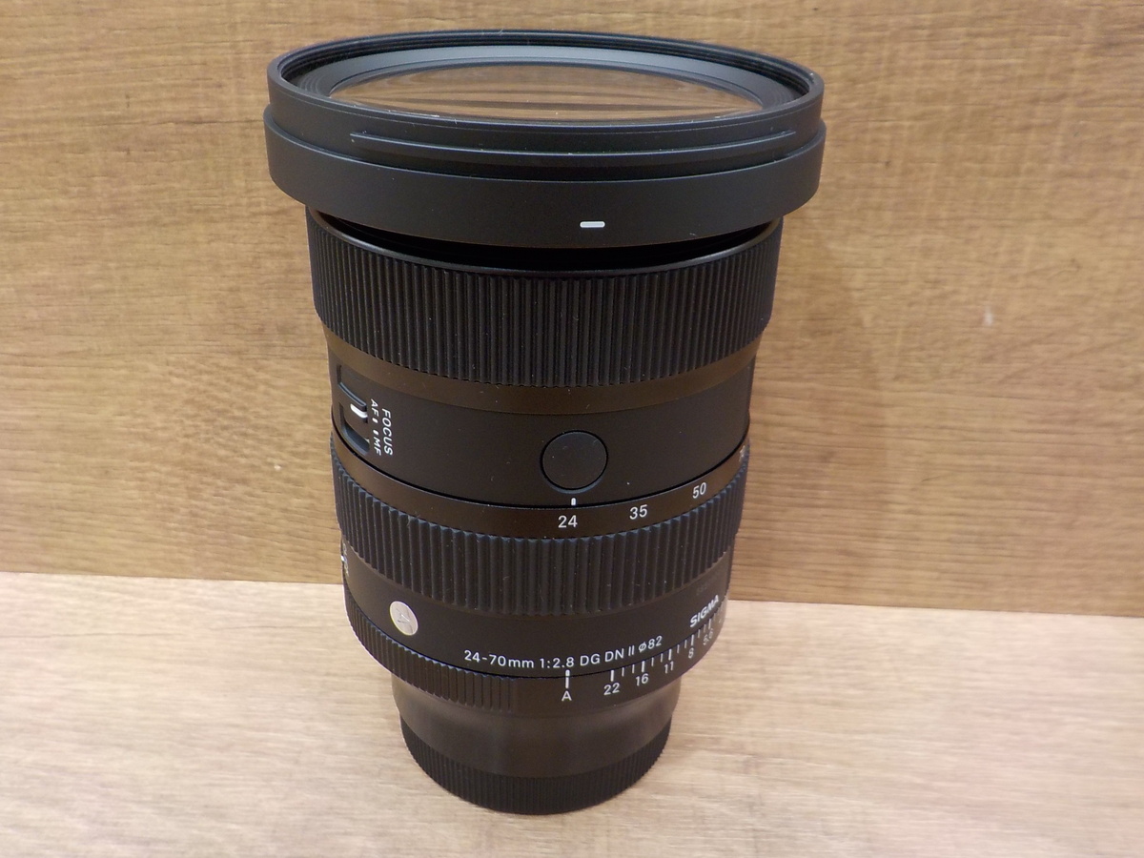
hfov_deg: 60.0
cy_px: 429
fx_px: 991
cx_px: 572
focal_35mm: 30
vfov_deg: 46.8
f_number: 3.3
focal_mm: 4.1
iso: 200
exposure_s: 1/30
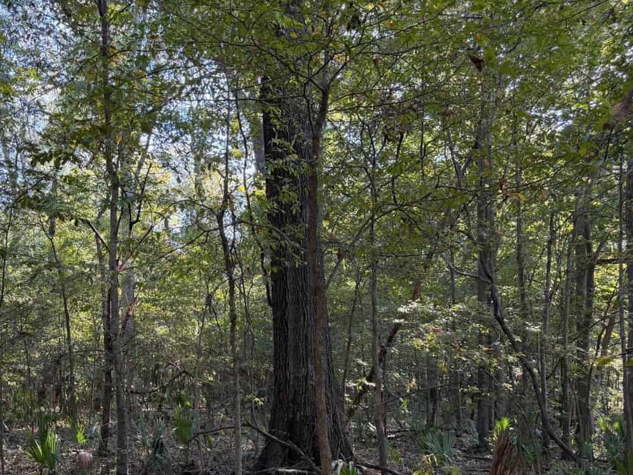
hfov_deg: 51.4
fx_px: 640
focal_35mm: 35
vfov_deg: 40.5
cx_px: 198
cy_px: 284
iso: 125
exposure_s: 1/136
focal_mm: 6.8
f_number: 1.8
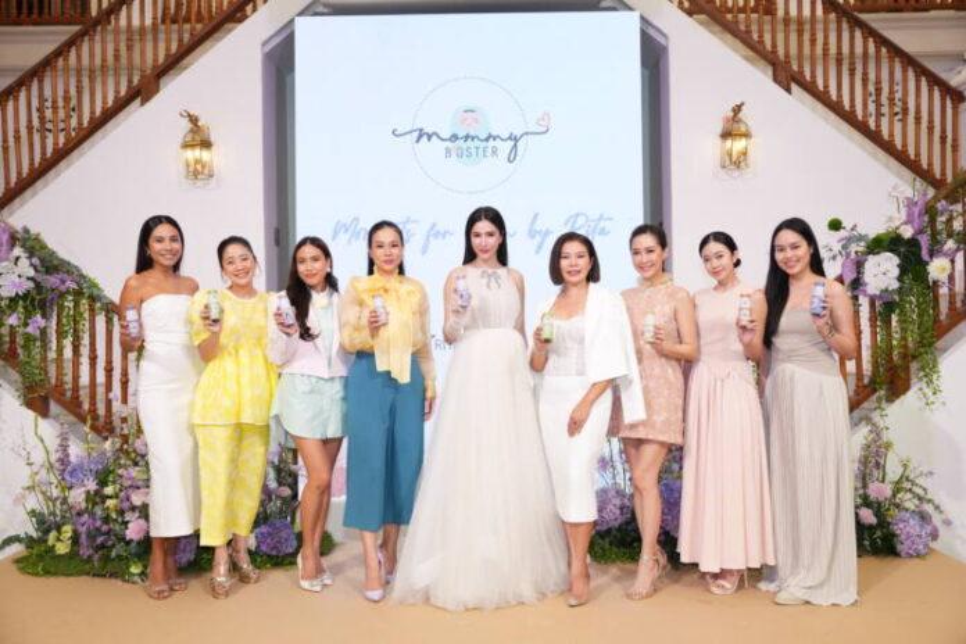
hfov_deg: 58.7
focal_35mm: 32
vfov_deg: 41.1
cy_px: 322
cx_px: 483
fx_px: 859
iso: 200
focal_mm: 32
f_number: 3.2
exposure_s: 1/100
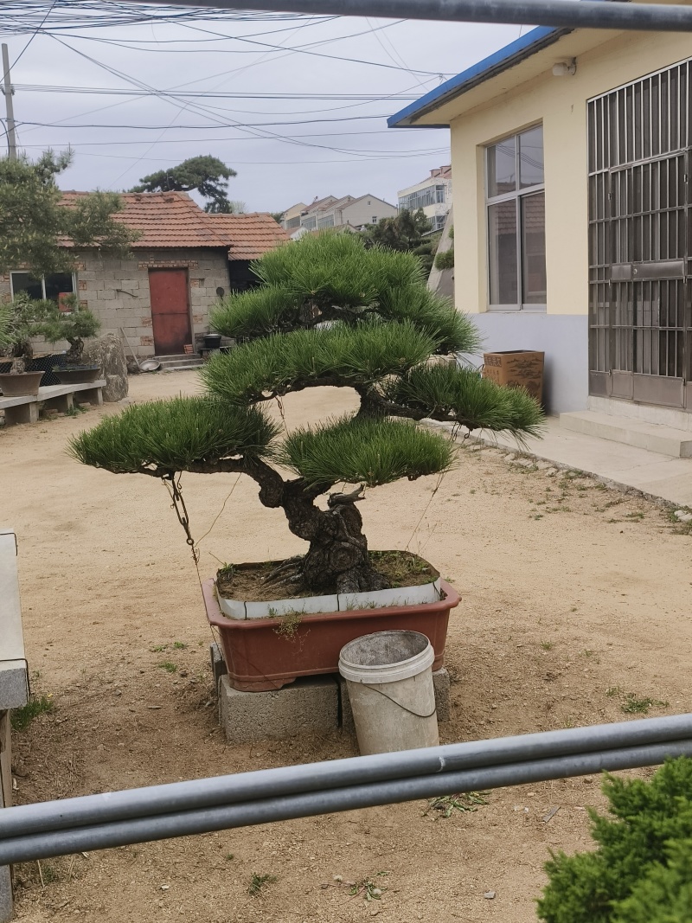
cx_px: 346
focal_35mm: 39
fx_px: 1040
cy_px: 462
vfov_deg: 47.9
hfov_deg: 36.8
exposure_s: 1/760
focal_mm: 5.5
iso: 100
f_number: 1.75
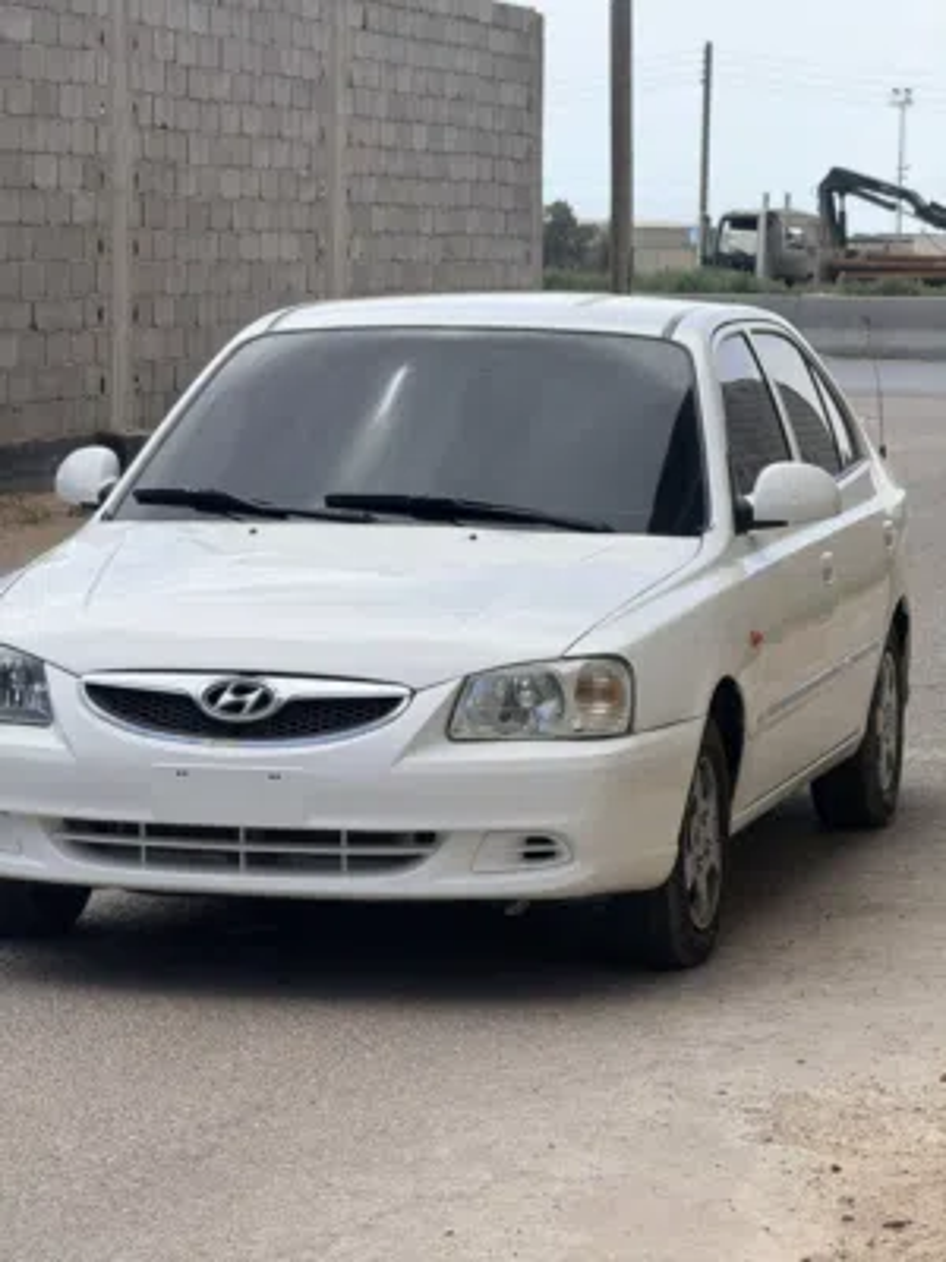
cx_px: 473
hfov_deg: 12.3
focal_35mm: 120
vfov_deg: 16.4
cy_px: 631
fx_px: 4373
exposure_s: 1/1422
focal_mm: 15.66
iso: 64
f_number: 2.8
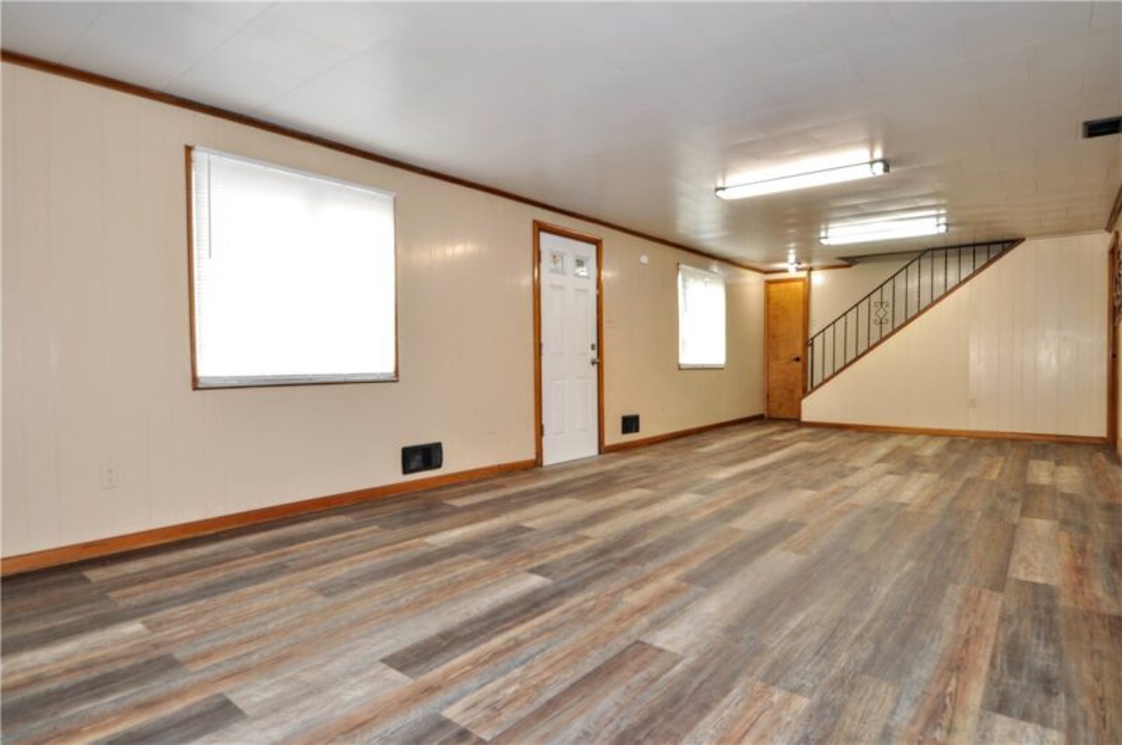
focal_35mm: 18
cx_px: 561
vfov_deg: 67.2
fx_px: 560
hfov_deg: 90.1
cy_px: 372
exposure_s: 1/60
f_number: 4.5
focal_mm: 12
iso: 320
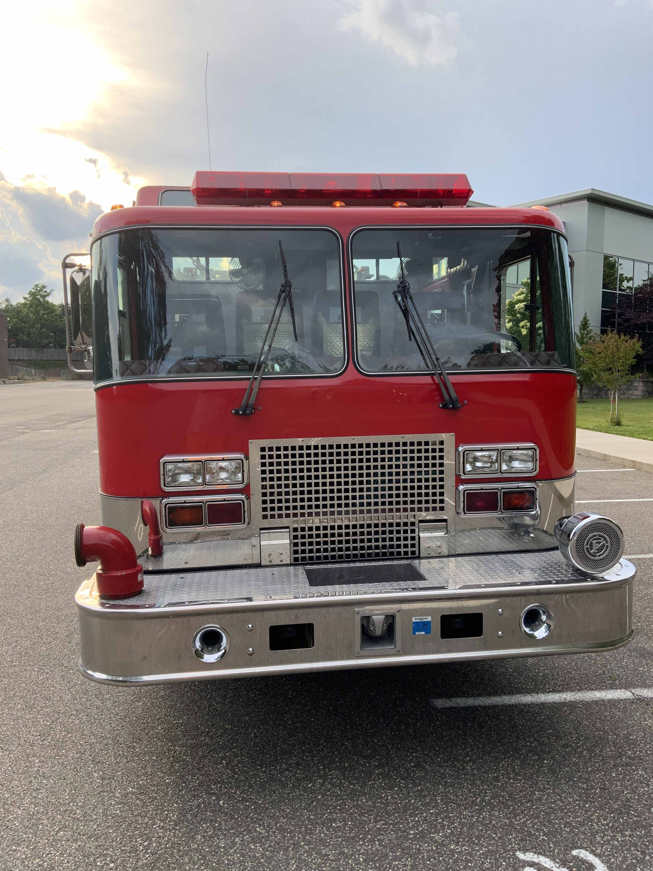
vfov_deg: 61.7
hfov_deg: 48.2
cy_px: 436
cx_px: 326
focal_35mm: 29
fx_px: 729
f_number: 1.8
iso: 16
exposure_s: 1/270
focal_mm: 3
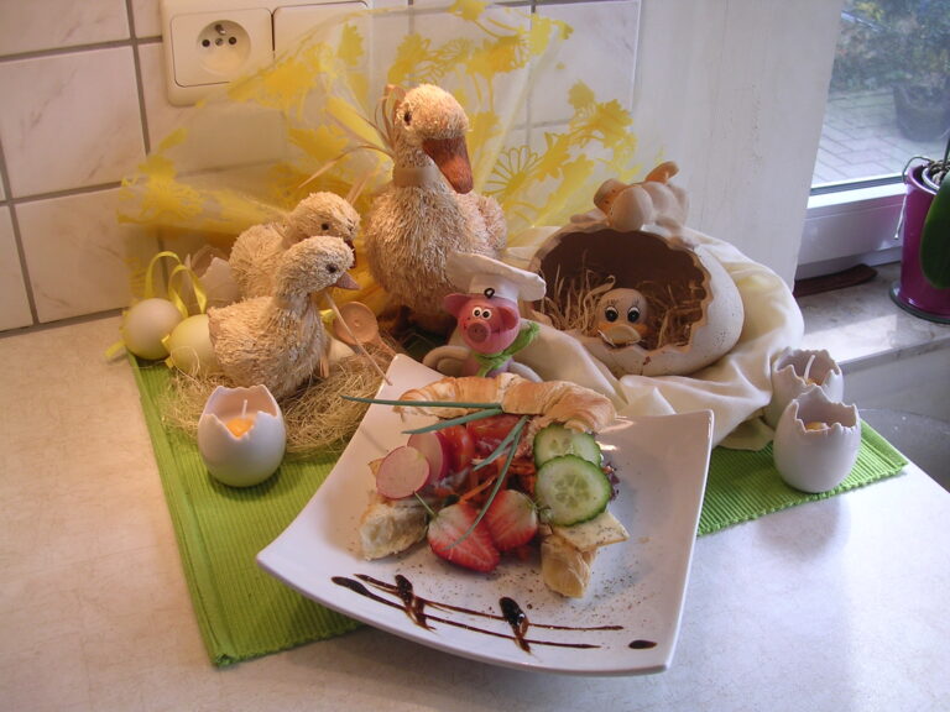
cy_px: 356
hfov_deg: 49.0
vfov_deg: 37.7
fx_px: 1043
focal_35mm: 38
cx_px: 475
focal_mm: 5.8
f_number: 2.8
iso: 100
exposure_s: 1/72.1
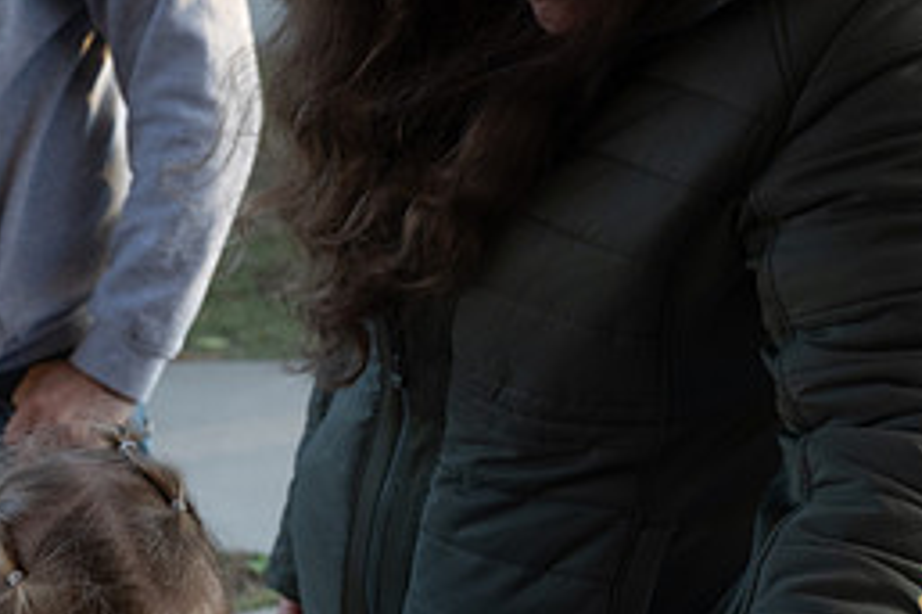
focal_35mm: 83
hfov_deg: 23.9
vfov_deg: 15.7
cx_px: 120
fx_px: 2124
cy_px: 779
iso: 500
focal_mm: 29
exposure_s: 1/160
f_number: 5
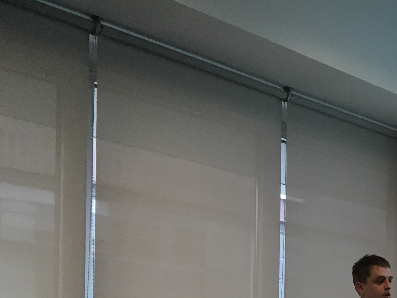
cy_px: 375
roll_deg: -1.5
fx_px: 837
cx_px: 461
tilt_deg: -1.6
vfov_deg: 18.9
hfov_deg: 24.5
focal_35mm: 73
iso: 50
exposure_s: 1/33
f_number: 2.2
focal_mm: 4.15
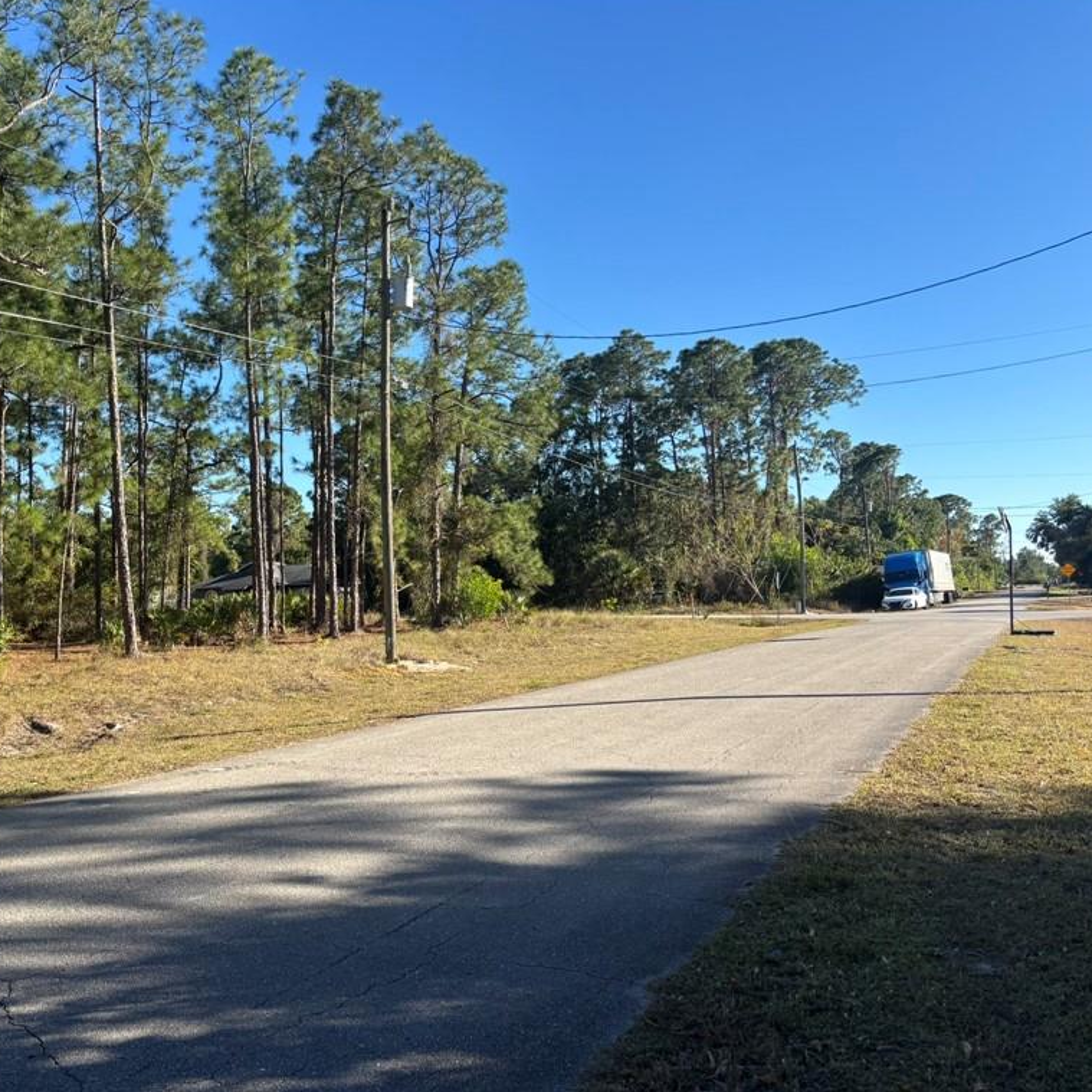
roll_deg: +1.3
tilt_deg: +3.3
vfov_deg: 52.5
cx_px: 370
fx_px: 1106
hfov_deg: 51.6
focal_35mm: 31
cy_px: 541
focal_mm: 5.96
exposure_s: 1/1695
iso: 50
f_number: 1.6
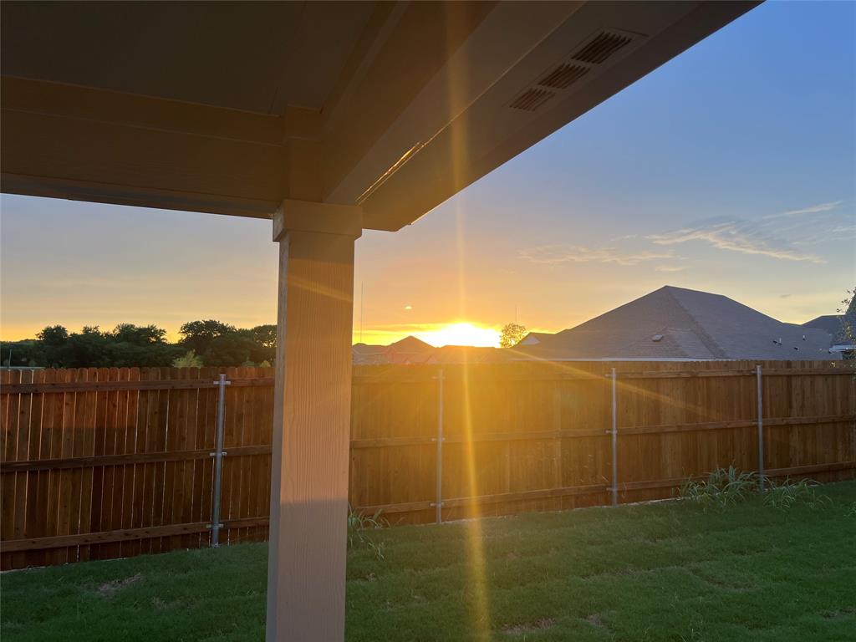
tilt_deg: +4.6
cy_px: 321
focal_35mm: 26
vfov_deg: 53.1
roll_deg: +0.4
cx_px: 428
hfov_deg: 67.3
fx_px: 643
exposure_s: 1/156
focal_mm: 5.7
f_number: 1.5
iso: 40
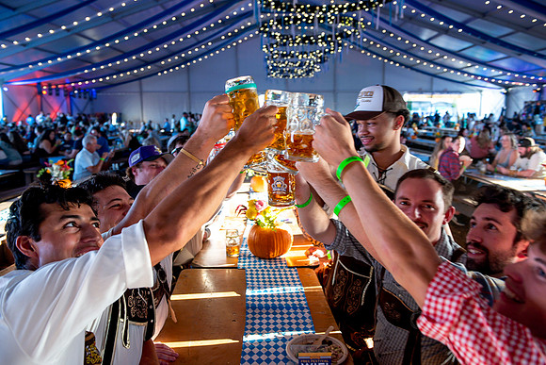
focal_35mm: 28
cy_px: 182
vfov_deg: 46.4
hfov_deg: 65.5
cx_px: 273
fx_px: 425
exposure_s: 1/80
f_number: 4
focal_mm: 28
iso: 640
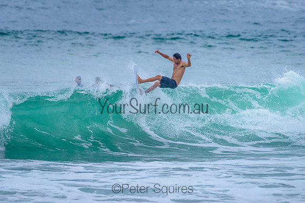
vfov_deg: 2.2
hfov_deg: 3.4
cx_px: 122
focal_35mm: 613
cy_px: 79
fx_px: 5191
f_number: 5.6
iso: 1800
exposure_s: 1/2000
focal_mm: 500
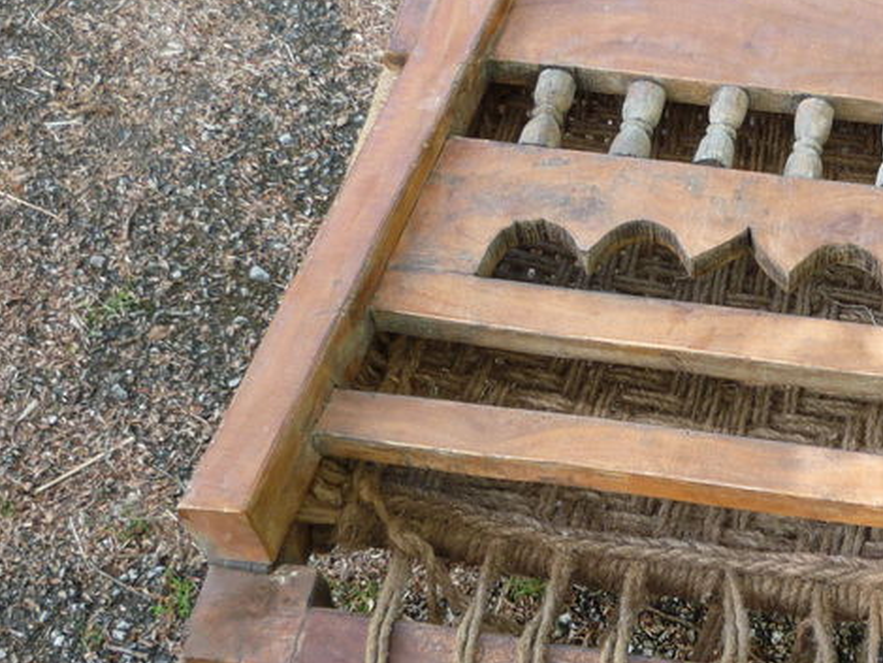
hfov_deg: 29.1
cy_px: 348
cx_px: 789
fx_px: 1633
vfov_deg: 22.9
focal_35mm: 64
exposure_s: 1/60
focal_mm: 5.2
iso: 100
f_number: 3.3
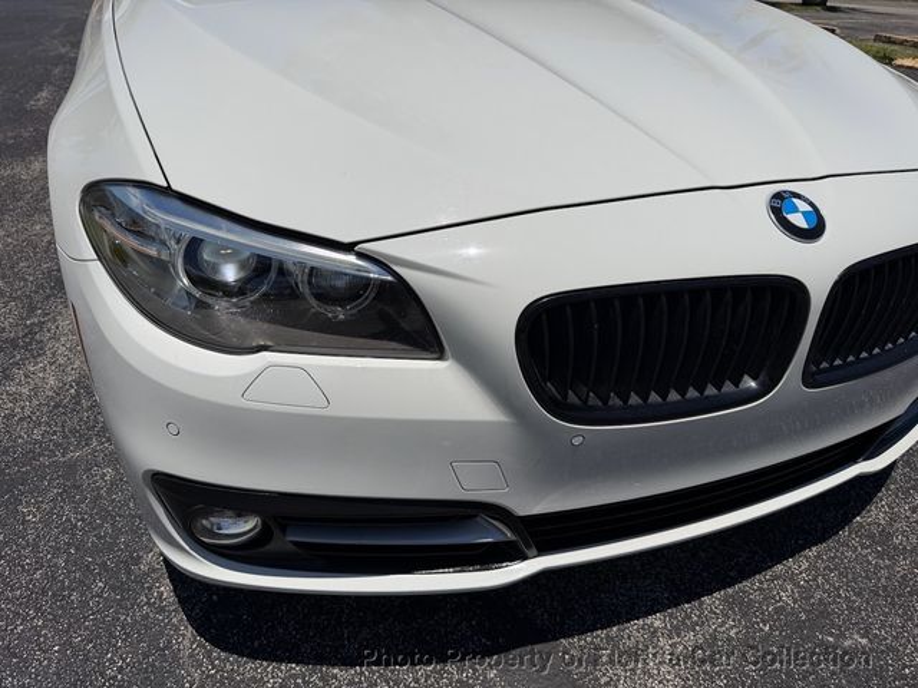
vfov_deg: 56.8
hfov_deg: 71.6
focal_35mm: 24
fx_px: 636
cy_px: 344
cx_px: 459
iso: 80
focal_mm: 6.76
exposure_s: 1/17544
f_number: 1.78
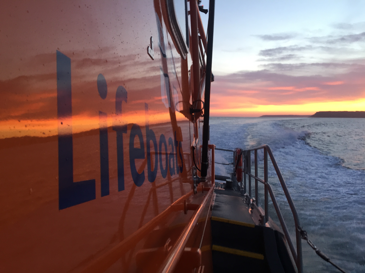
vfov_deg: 48.2
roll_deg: -0.3
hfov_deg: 61.7
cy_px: 136
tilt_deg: -0.1
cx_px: 182
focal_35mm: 29
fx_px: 306
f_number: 2.2
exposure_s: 1/33
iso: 50
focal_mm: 4.15
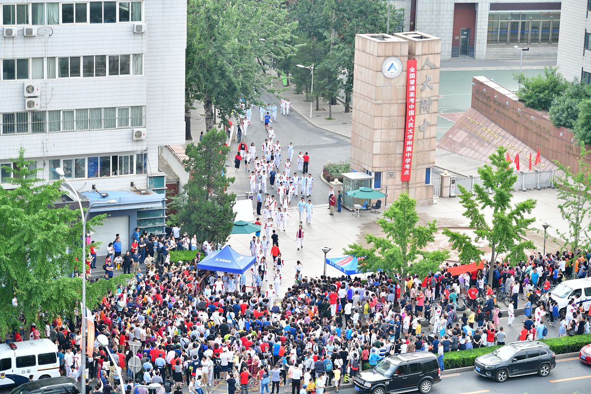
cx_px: 296
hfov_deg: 18.6
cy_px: 197
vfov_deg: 12.5
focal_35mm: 110
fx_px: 1806
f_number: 2.8
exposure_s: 1/400
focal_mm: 110
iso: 200
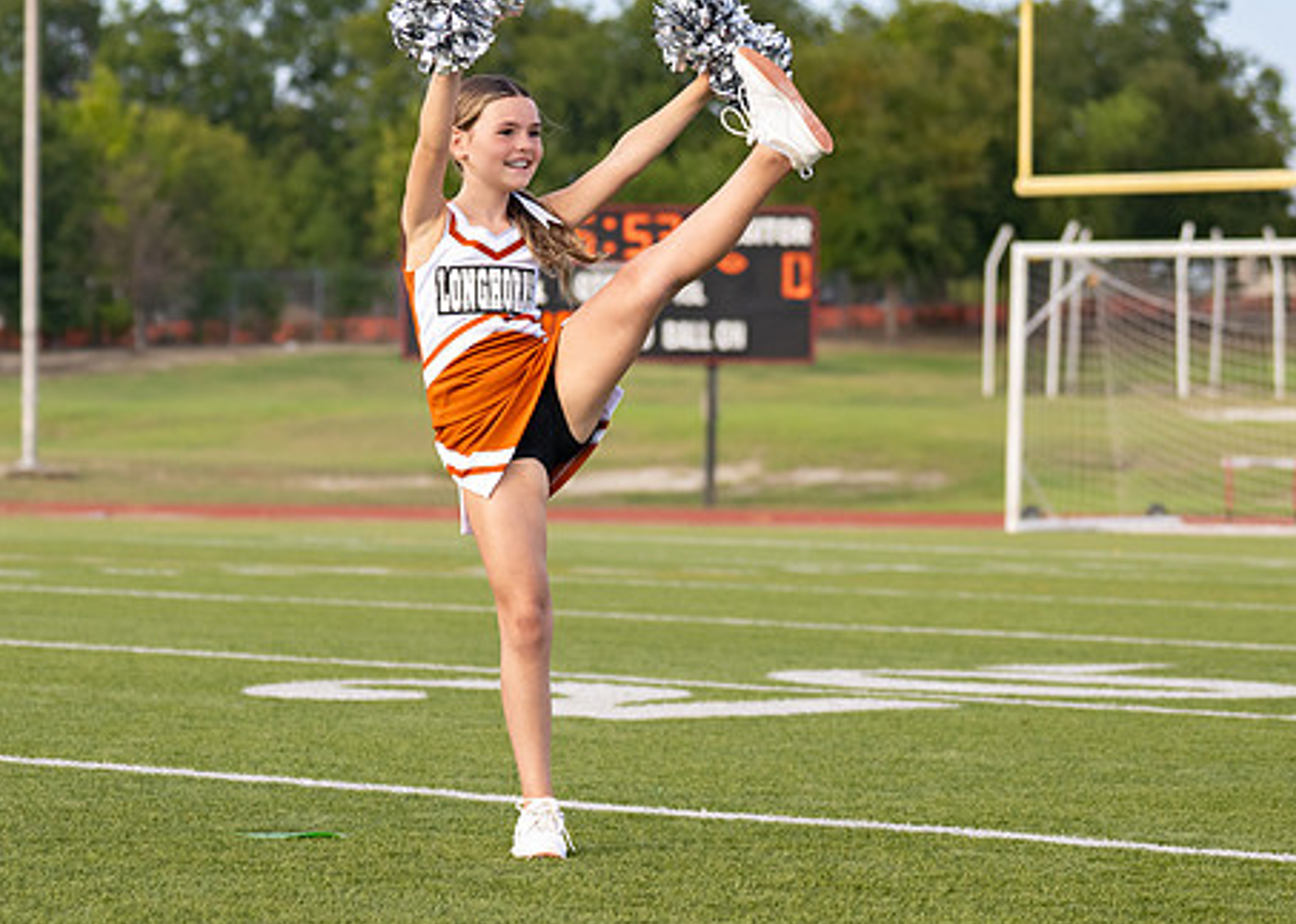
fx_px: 5628
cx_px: 422
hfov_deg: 13.1
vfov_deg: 9.4
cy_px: 488
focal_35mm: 153
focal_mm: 70
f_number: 2.8
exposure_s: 1/2500
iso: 400
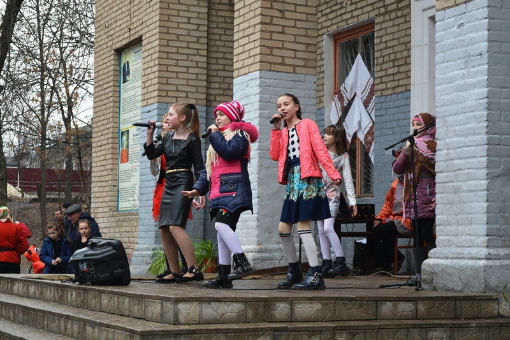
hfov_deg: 24.6
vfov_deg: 16.5
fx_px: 1168
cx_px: 255
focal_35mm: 82
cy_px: 170
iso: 200
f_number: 5.6
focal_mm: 55
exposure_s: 1/160
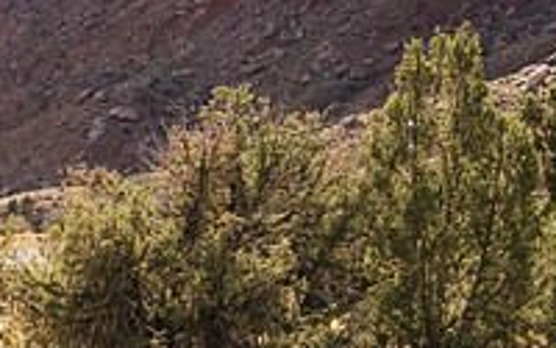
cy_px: 486
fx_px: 2106
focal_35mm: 139
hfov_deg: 14.2
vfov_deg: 9.2
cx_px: -245
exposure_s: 1/250
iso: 100
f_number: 5.6
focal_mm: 47
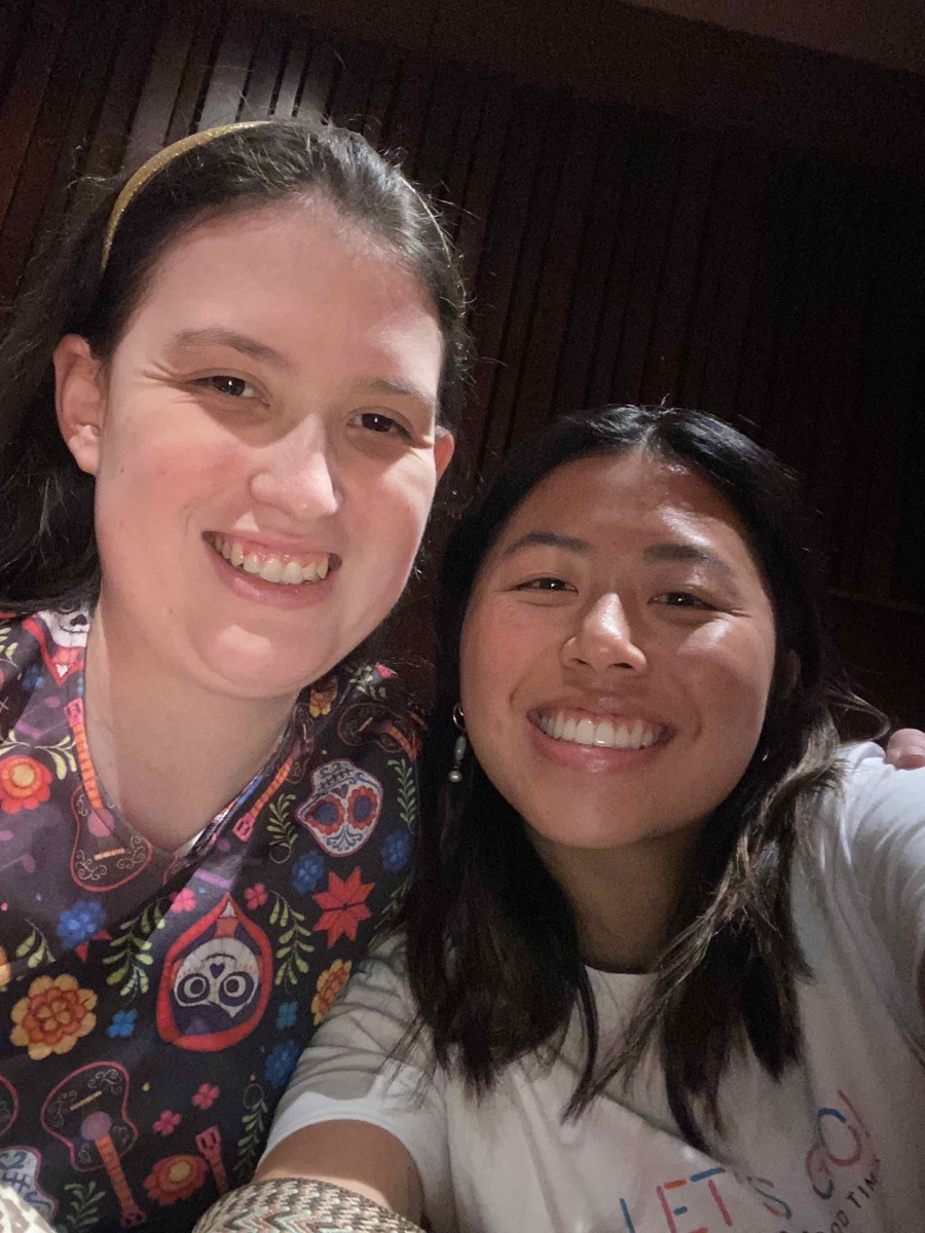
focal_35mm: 30
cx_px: 462
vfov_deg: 60.0
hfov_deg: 46.8
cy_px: 616
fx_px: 1069
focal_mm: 2.71
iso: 500
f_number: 2.2
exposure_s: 1/18
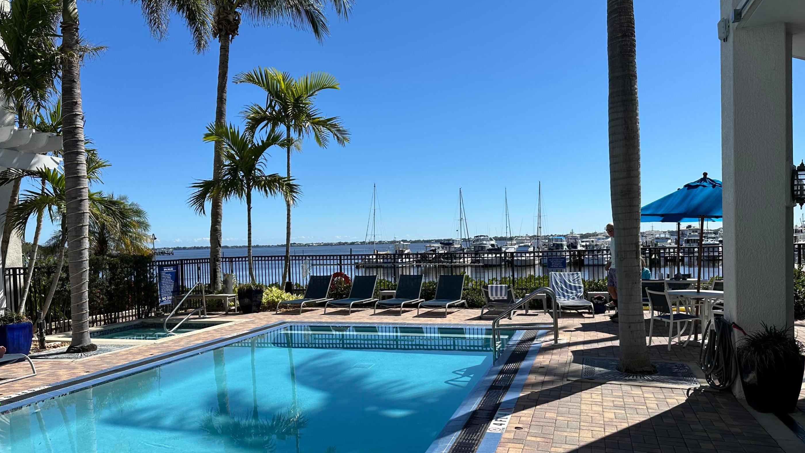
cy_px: 257
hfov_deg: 69.9
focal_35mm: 27
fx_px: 576
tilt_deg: -0.7
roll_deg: +1.0
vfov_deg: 42.8
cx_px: 406
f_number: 1.78
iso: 80
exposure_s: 1/6211
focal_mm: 6.86
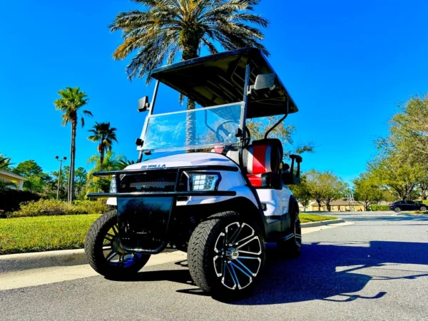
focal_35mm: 24
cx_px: 214
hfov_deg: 71.6
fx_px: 297
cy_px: 160
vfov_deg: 56.8
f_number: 1.78
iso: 80
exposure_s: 1/3597
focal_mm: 6.86
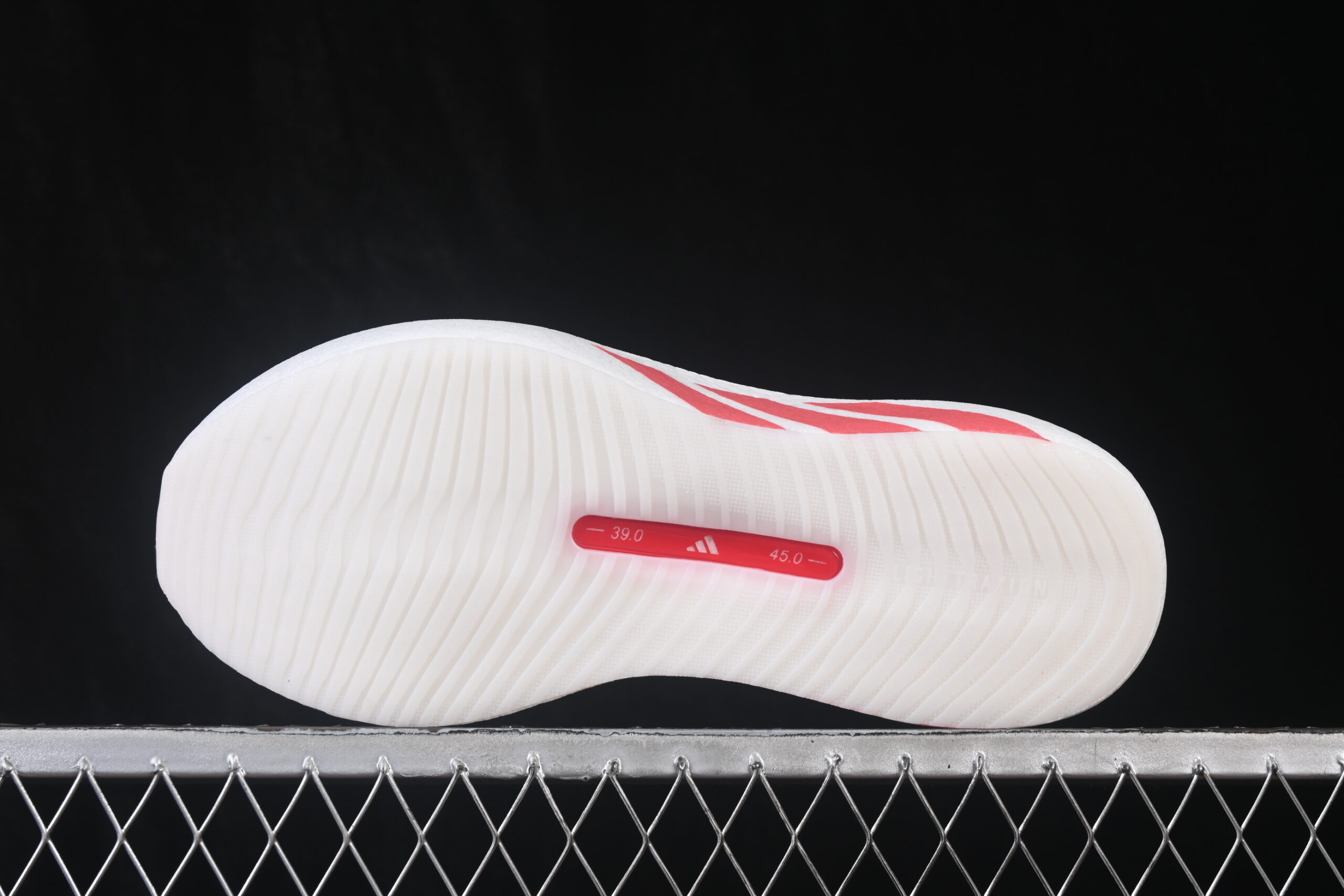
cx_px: 672
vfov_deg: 18.2
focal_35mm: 75
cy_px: 448
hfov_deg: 27.0
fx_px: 2800
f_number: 8
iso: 160
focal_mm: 50
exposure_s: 1/80
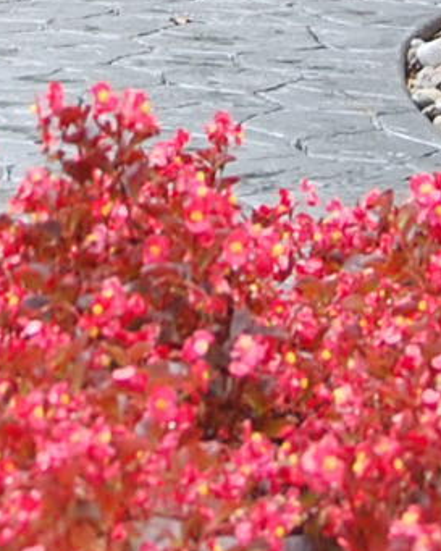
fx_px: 6066
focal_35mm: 372
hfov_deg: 4.2
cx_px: 47
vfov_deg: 5.1
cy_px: -352
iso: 220
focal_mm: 40
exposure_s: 1/125
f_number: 5.6
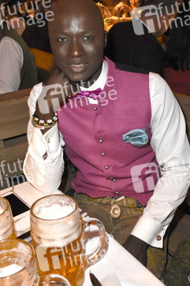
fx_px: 341
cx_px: 99
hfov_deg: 31.1
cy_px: 135
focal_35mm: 43
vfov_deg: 45.5
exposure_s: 1/60
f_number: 6.3
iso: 3200
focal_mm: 26
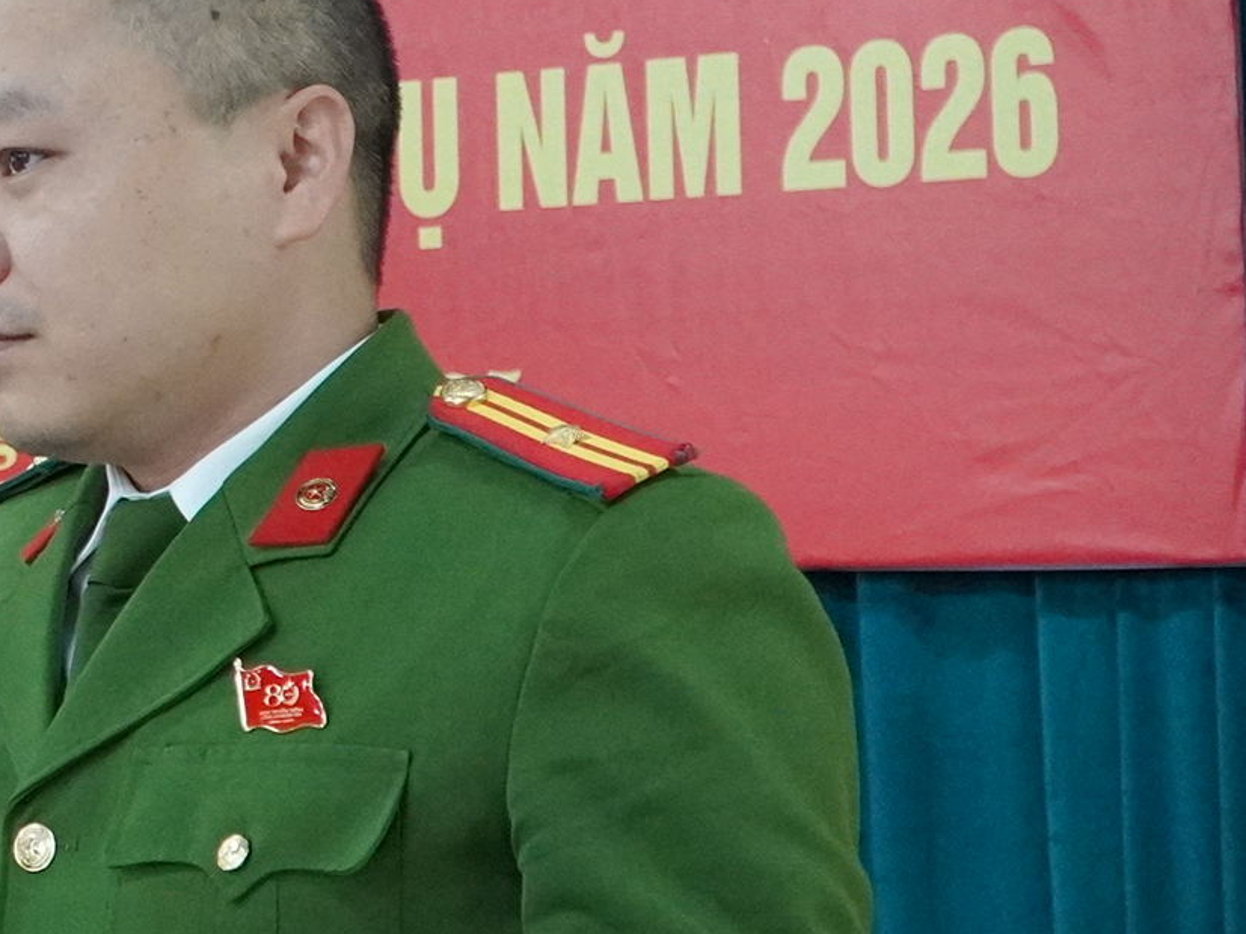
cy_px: 260
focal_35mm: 100
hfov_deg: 18.5
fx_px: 3589
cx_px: -296
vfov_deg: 14.8
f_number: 4
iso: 4000
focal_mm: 19
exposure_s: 1/160
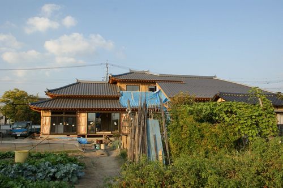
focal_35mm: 27
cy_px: 94
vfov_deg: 47.8
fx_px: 212
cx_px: 142
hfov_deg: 67.4
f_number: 9
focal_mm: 18
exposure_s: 1/80
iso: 100
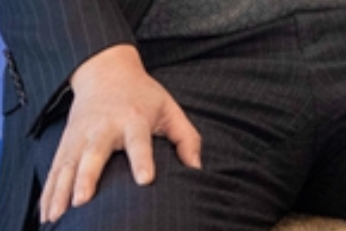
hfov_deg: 9.3
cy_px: -292
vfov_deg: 6.2
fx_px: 2068
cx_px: 535
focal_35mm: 215
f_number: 5
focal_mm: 46
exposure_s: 1/125
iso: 8000
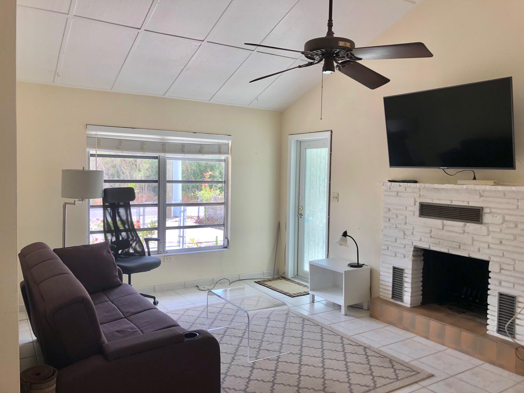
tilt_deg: -3.3
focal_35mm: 28
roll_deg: -0.5
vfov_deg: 49.7
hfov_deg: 63.4
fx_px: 424
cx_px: 262
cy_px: 196
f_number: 1.8
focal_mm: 4
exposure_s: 1/120
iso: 25
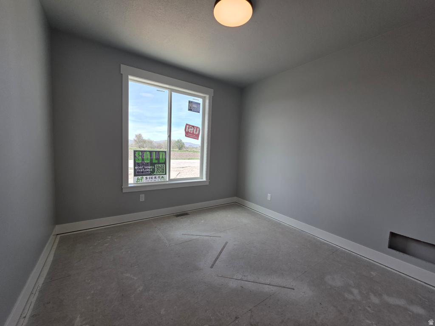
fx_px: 163
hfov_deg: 106.2
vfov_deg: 89.9
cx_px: 218
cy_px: 163
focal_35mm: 13
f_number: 1.9
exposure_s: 1/342
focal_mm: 2.2
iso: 40
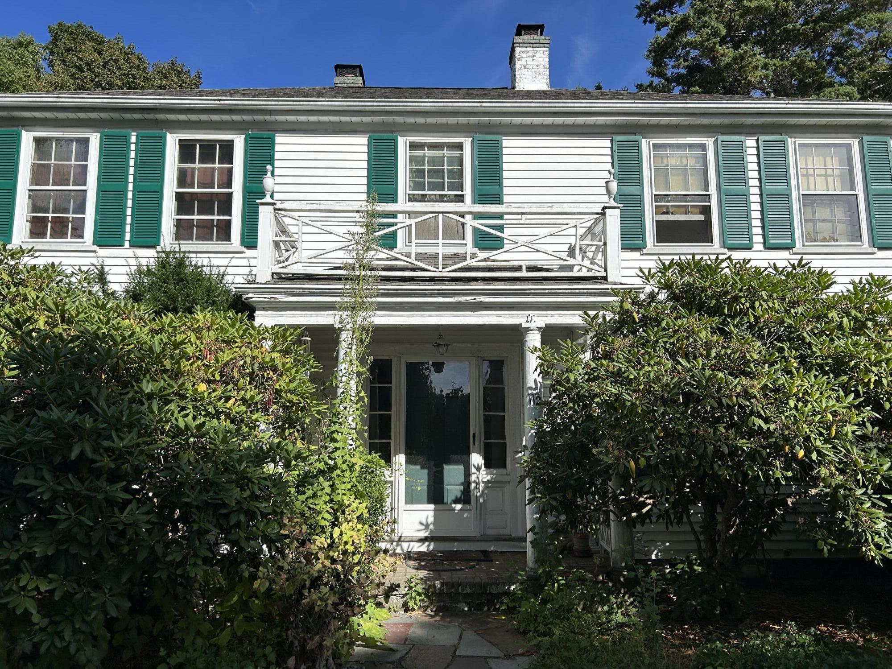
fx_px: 670
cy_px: 334
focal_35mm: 26
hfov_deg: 67.3
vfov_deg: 53.1
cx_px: 446
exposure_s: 1/4630
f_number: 1.5
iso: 50
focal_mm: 5.7
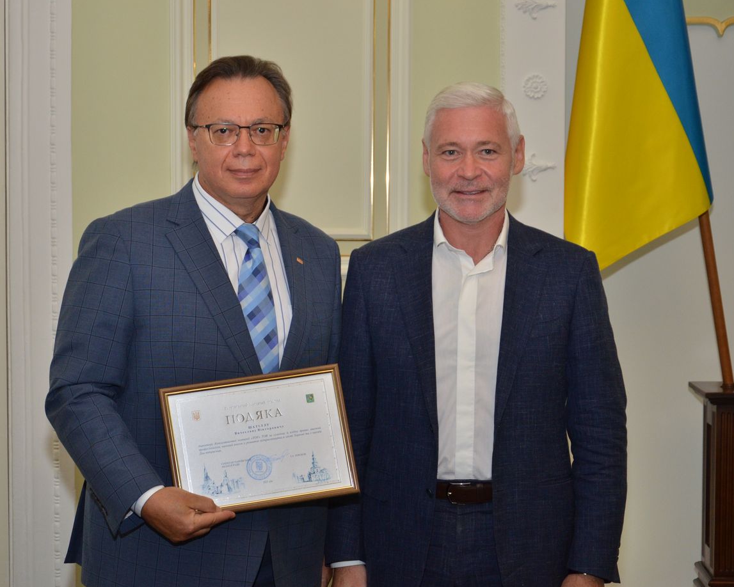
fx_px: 1564
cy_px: 294
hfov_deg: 26.4
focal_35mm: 72
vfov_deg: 21.3
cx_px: 310
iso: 800
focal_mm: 42
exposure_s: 1/250
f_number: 4.8
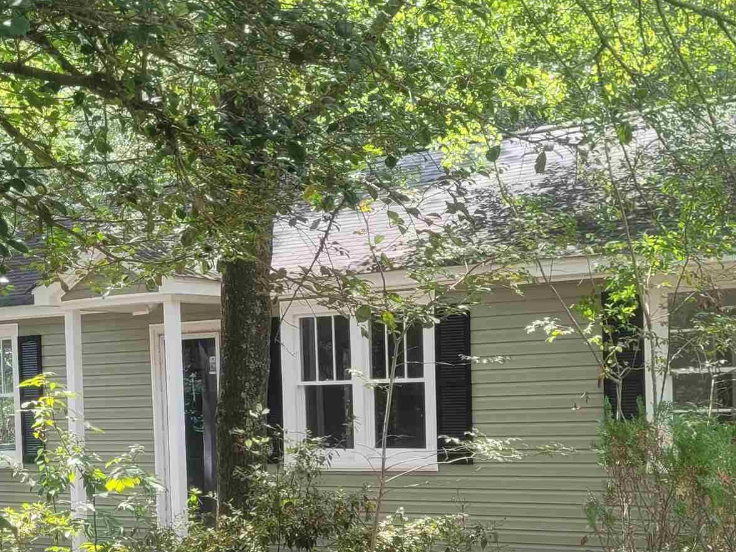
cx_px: 336
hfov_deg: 28.6
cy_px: 425
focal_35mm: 68
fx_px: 1446
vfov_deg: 21.4
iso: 40
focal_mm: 5.4
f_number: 1.8
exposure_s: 1/303
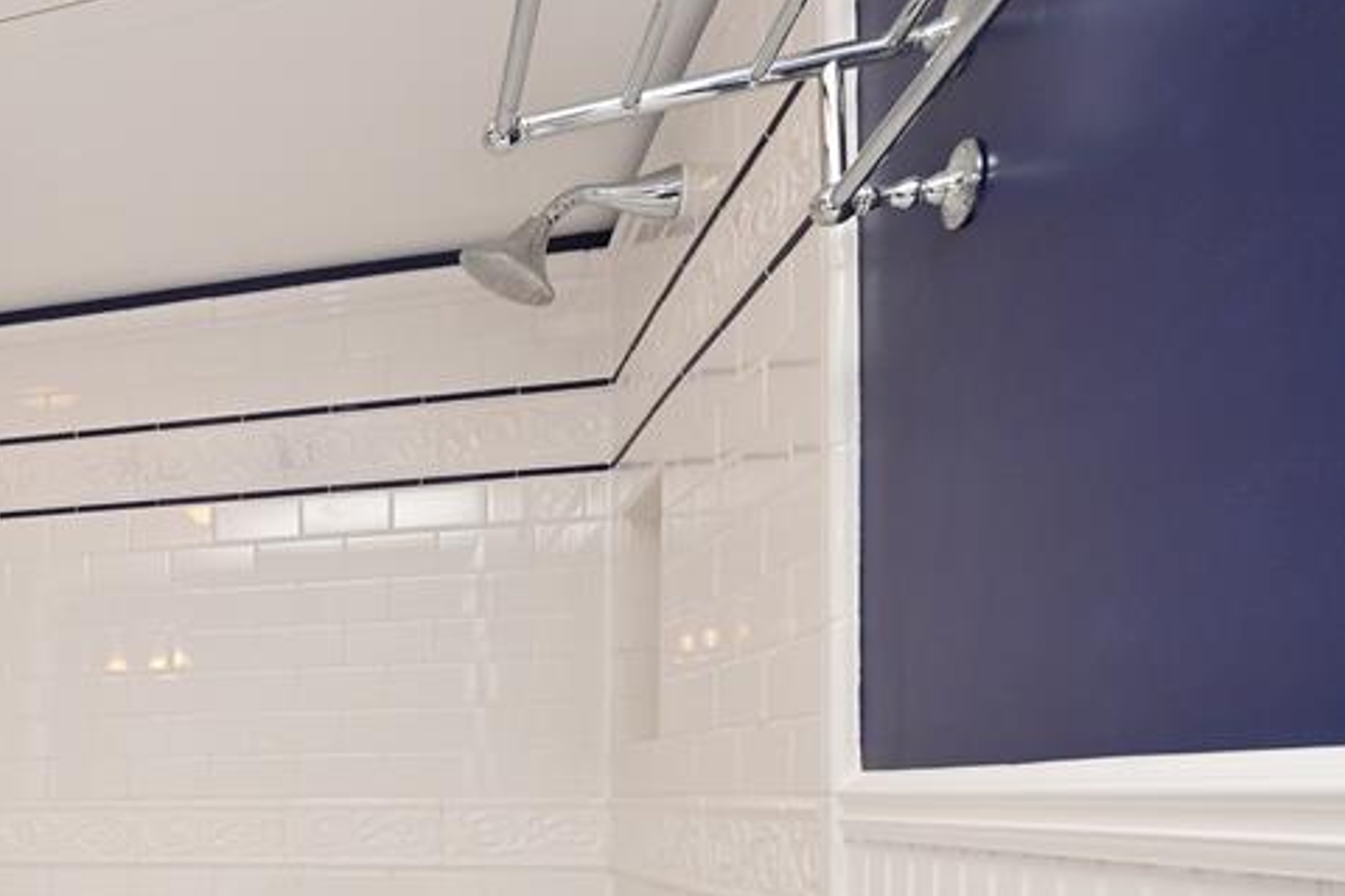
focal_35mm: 32
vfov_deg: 38.6
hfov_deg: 48.1
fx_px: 1195
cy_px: 790
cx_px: -8
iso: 800
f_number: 11
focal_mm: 15
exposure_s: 1/60
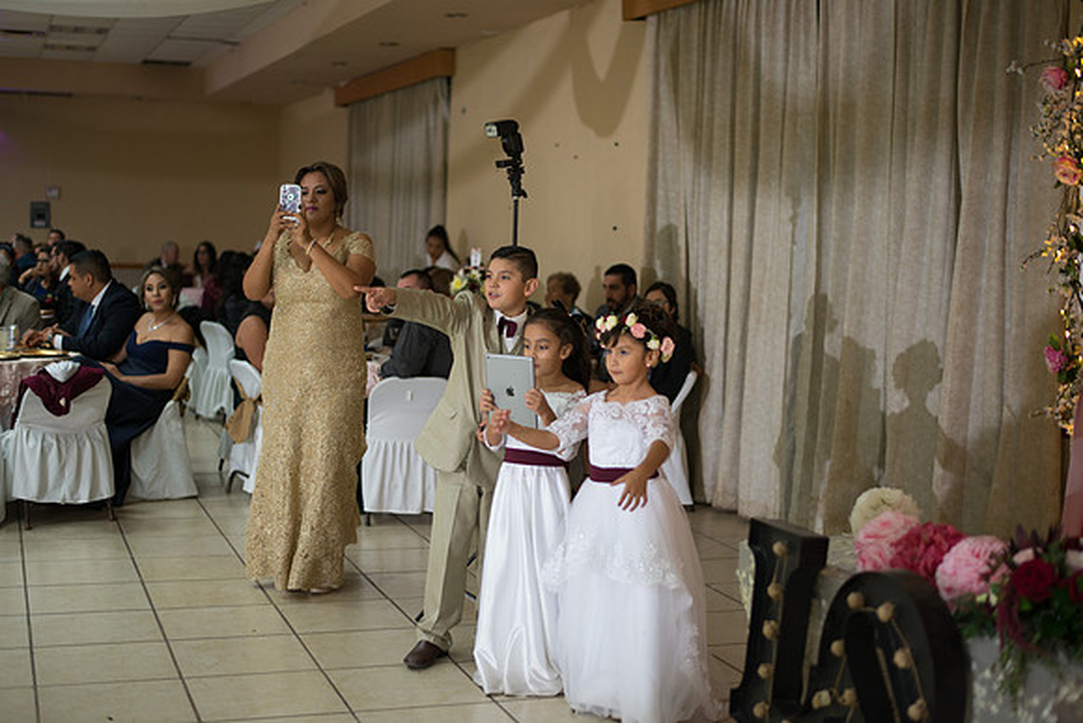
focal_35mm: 50
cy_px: 362
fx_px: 1504
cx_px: 542
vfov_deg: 27.0
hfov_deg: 39.6
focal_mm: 50
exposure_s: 1/125
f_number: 1.8
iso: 800
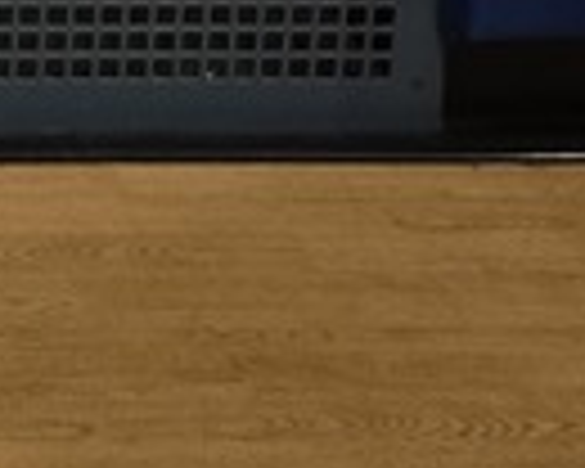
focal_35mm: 177
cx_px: -752
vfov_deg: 7.7
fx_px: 3065
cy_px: -868
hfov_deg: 9.8
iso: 320
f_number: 1.7
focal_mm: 6.3
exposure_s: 1/120
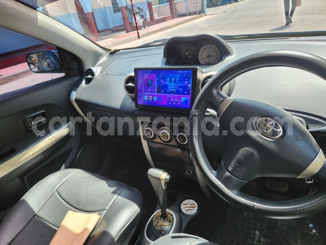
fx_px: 217
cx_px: 163
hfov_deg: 73.9
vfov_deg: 58.9
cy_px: 122
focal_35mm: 23
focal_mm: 5.4
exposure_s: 1/180
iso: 64
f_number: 1.8
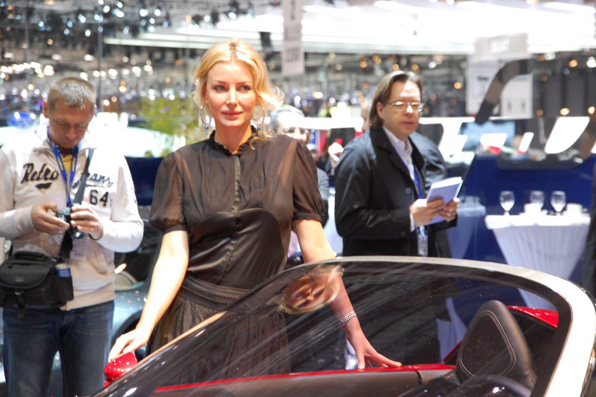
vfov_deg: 8.3
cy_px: 198
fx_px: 2729
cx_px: 298
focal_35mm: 165
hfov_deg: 12.5
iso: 800
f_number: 5.6
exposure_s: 1/40
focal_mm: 110
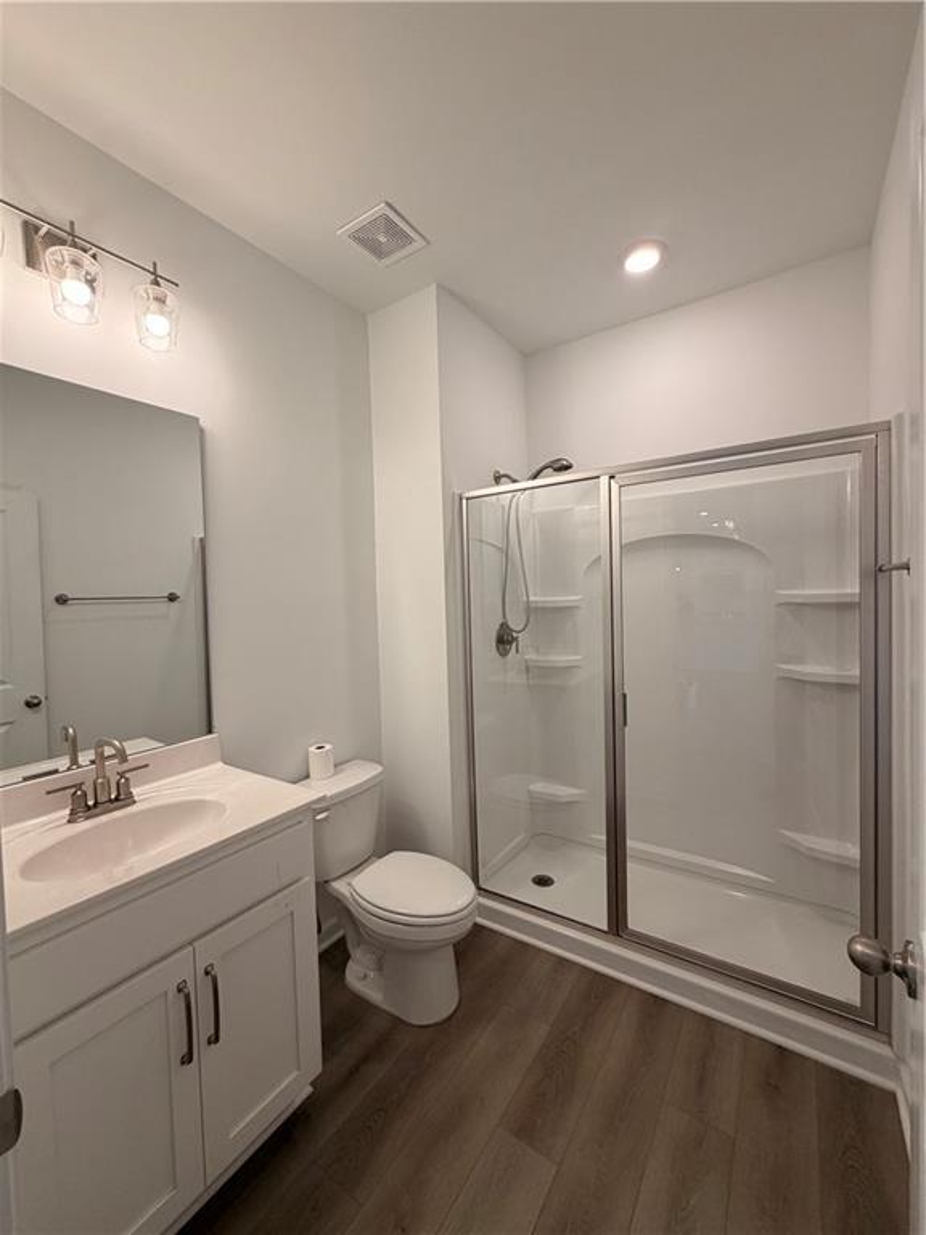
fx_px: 499
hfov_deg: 85.7
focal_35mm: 14
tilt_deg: -2.2
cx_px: 463
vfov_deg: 102.1
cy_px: 618
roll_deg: +1.5
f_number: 2.2
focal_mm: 2.22
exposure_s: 1/120
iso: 100
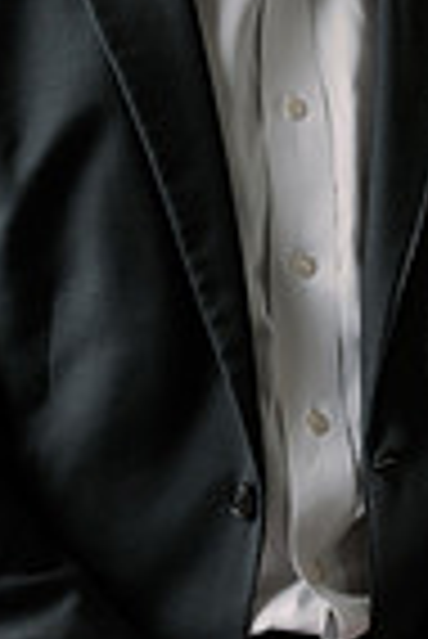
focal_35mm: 158
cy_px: 54
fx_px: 2811
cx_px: 268
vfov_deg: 12.9
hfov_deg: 8.7
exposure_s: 1/200
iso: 100
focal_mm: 50
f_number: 5
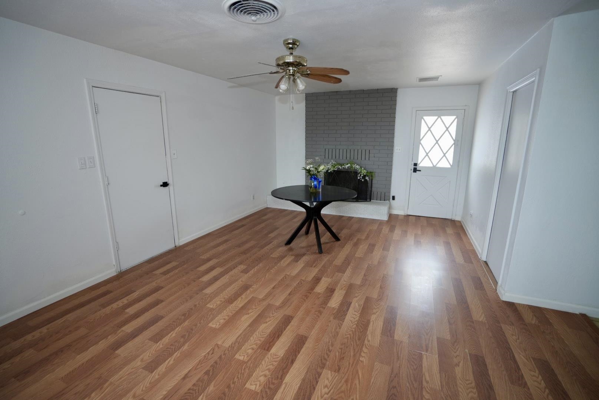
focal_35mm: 16
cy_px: 200
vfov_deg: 73.8
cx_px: 300
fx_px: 266
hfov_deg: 96.7
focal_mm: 16
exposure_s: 1/160
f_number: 4
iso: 800
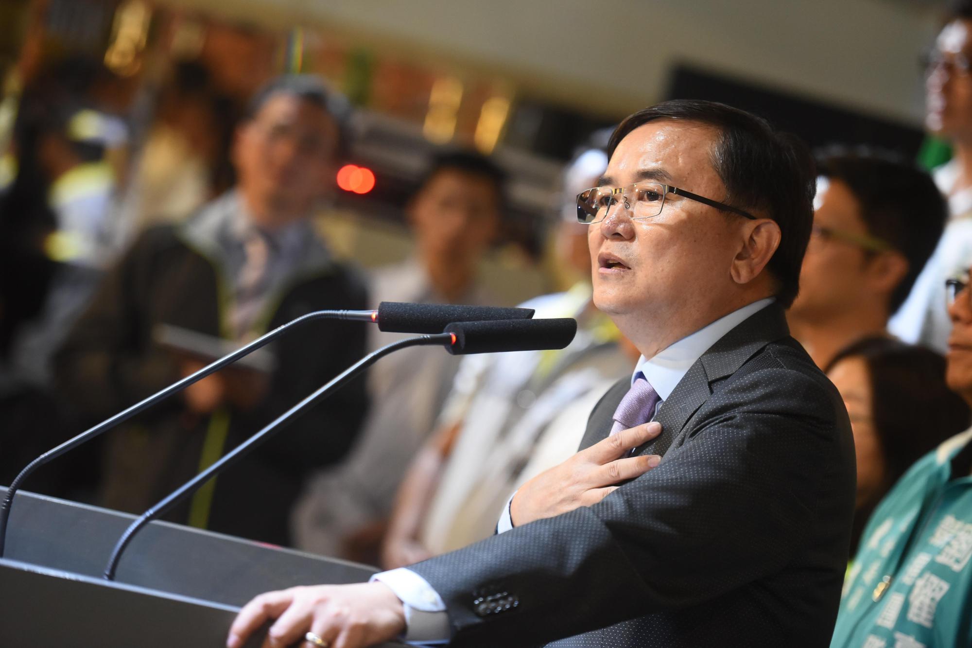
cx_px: 486
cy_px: 324
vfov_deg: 9.8
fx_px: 3779
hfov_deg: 14.7
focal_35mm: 140
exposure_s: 1/125
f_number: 2.8
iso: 2500
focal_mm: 140
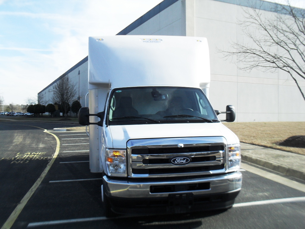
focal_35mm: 35
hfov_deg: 52.6
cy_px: 114
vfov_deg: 40.7
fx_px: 308
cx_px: 152
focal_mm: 6.3
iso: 100
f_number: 8.4
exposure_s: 1/125
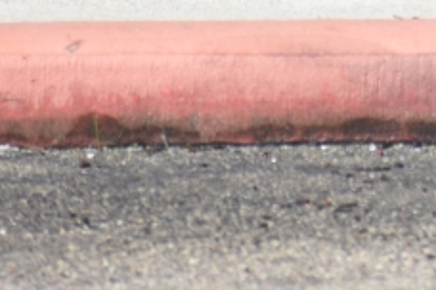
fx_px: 17523
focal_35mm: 1447
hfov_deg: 1.4
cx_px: 495
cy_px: -324
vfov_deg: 0.9
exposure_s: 1/640
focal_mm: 220
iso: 200
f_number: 5.6
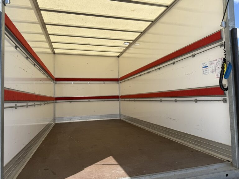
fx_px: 166
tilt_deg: +0.5
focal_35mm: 24
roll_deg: +0.3
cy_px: 90
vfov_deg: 56.8
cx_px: 120
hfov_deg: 71.6
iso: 80
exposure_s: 1/3953
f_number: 1.78
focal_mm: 6.76
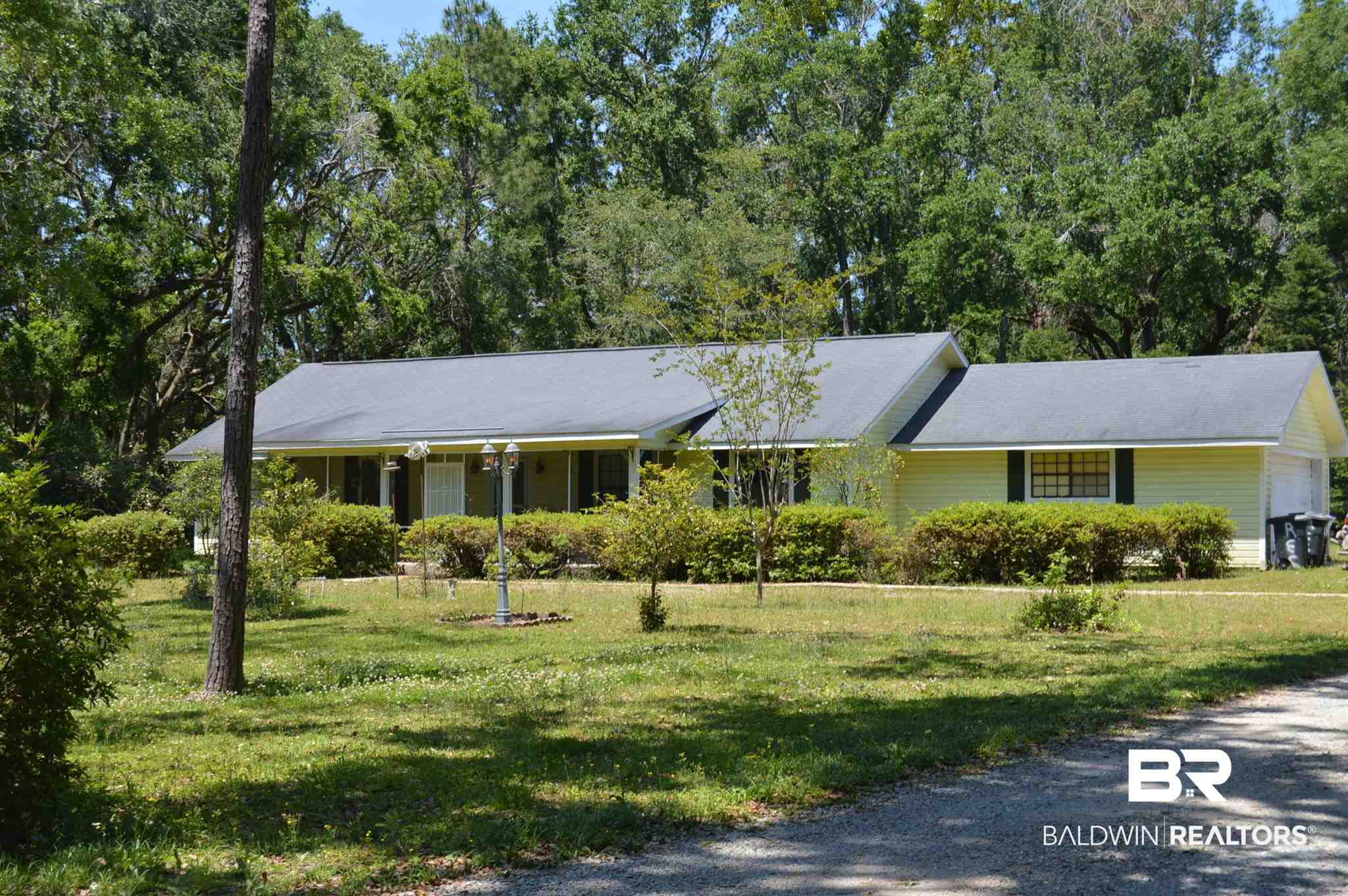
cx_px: 674
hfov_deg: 38.9
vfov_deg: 26.4
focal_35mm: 51
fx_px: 1908
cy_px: 448
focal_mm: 34
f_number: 6.3
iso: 100
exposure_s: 1/160
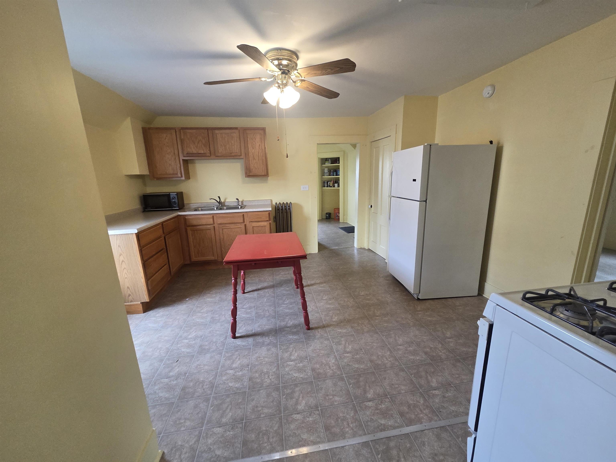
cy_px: 231
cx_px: 308
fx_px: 231
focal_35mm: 13
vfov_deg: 89.9
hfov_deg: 106.2
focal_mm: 2.2
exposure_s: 1/60
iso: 320
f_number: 2.2
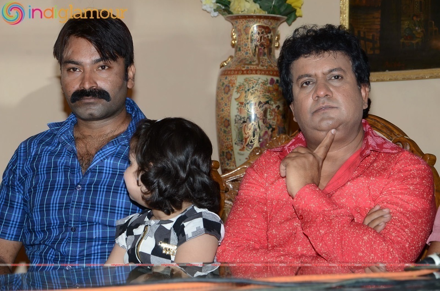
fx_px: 1555
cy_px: 146
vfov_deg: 10.7
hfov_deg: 16.1
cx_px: 220
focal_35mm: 128
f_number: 7.1
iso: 250
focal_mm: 85
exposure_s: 1/125
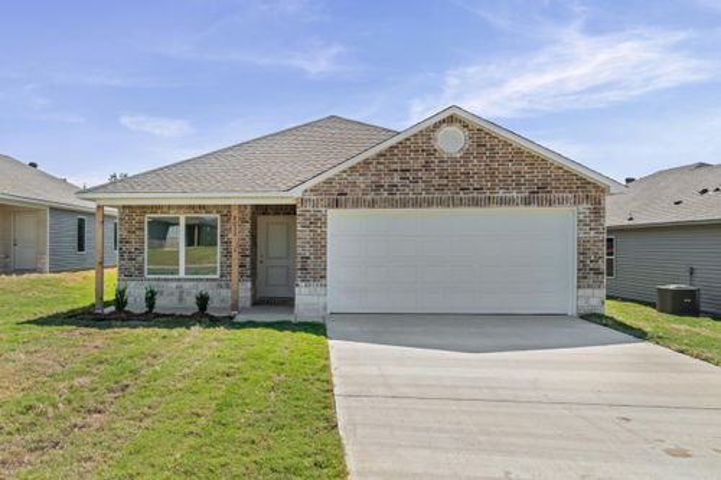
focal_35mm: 27
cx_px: 360
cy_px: 240
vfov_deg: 47.9
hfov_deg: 67.4
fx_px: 541
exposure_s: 1/200
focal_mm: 18
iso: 250
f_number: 9
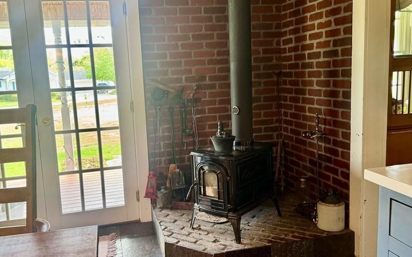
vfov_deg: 38.3
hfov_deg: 58.0
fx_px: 371
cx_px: 182
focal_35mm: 33
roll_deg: +3.0
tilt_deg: -8.0
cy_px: 129
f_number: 1.78
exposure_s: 1/120
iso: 160
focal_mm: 6.76
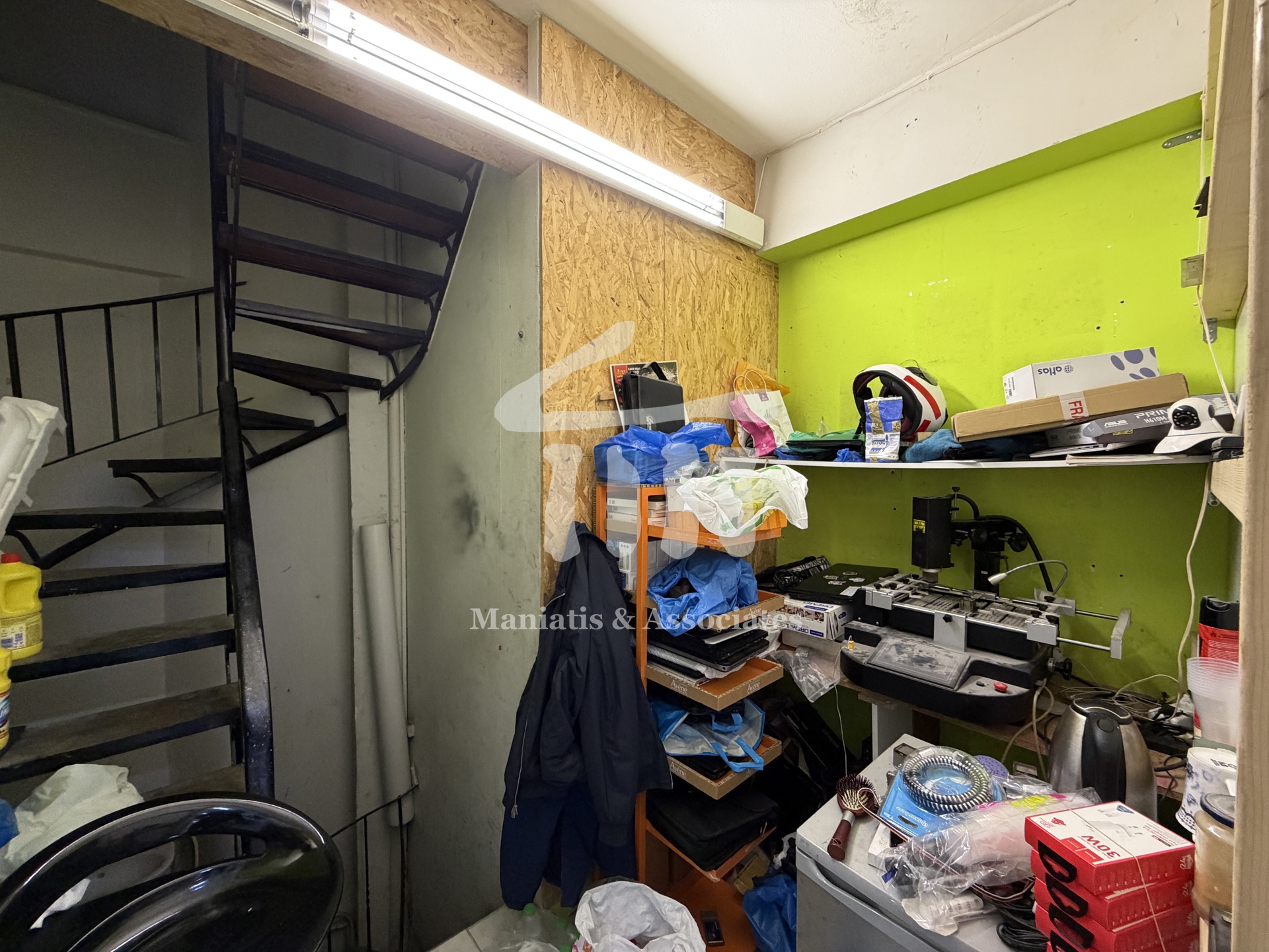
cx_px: 634
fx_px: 513
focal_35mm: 14
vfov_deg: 85.7
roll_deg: -0.1
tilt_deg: -1.6
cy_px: 476
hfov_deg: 102.1
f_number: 2.2
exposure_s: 1/50
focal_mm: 2.22
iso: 400
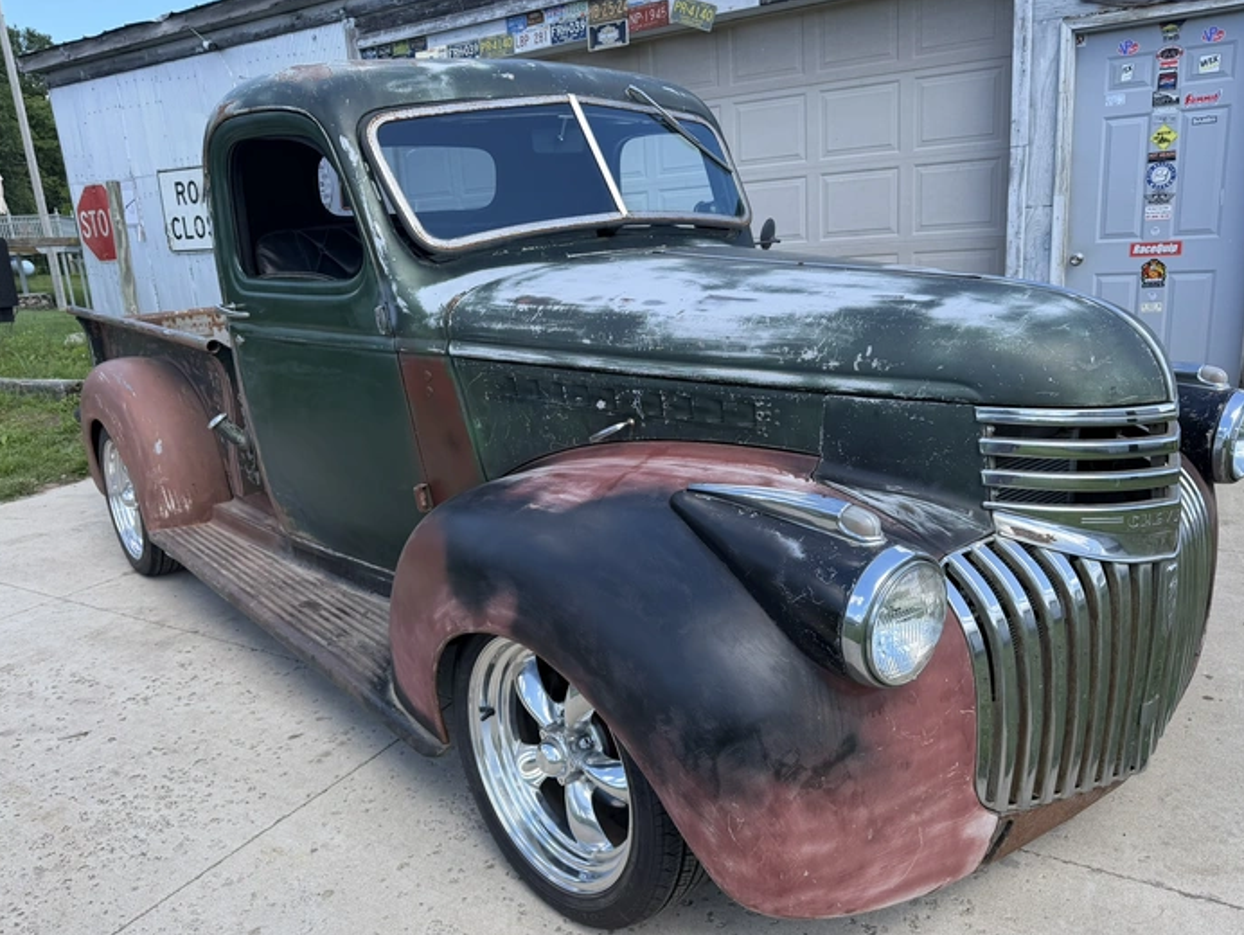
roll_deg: +4.7
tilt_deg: -15.2
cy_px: 497
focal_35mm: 26
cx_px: 633
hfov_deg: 67.3
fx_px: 935
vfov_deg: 53.1
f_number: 1.78
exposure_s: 1/1250
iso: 80
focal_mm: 6.76
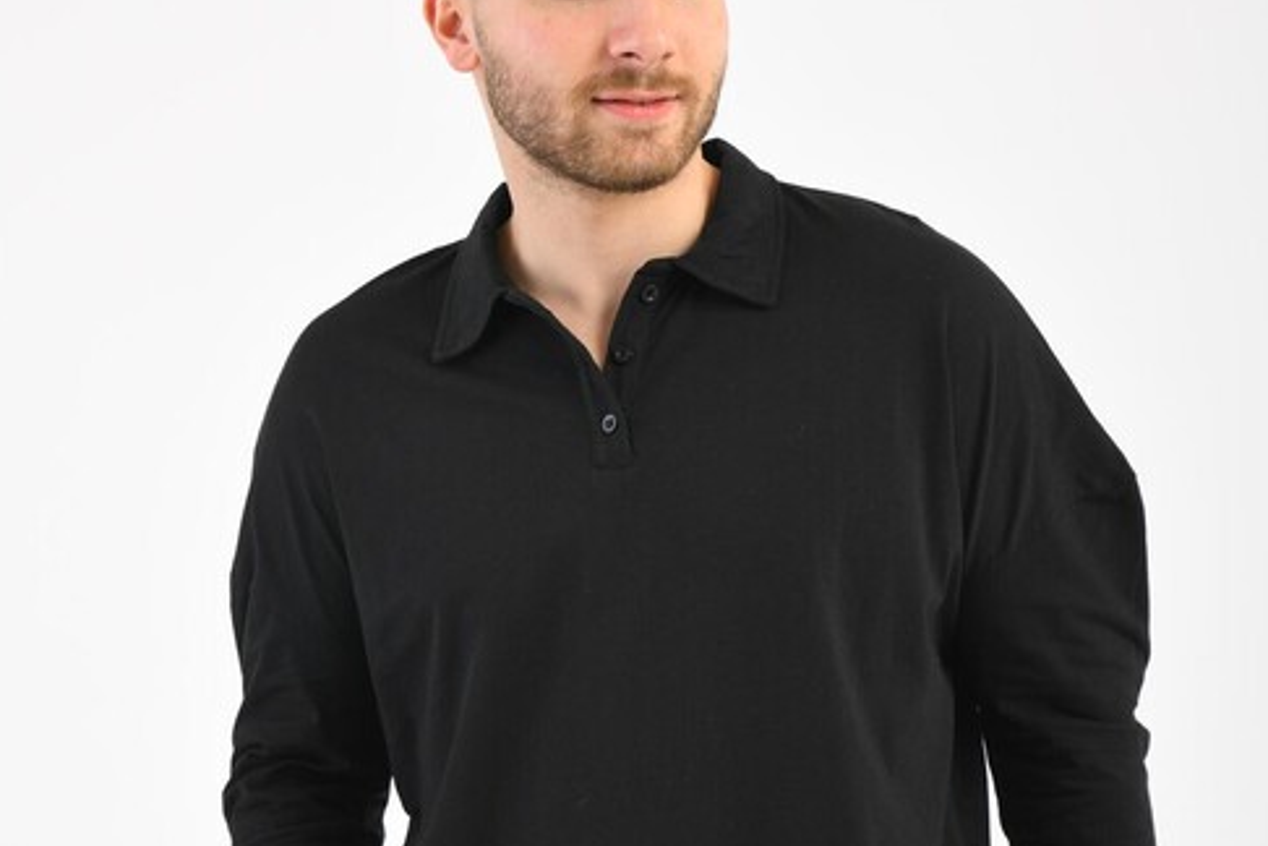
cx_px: 639
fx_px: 3698
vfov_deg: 13.0
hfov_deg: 19.5
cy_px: 590
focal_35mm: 105
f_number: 7.1
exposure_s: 1/160
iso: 100
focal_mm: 68
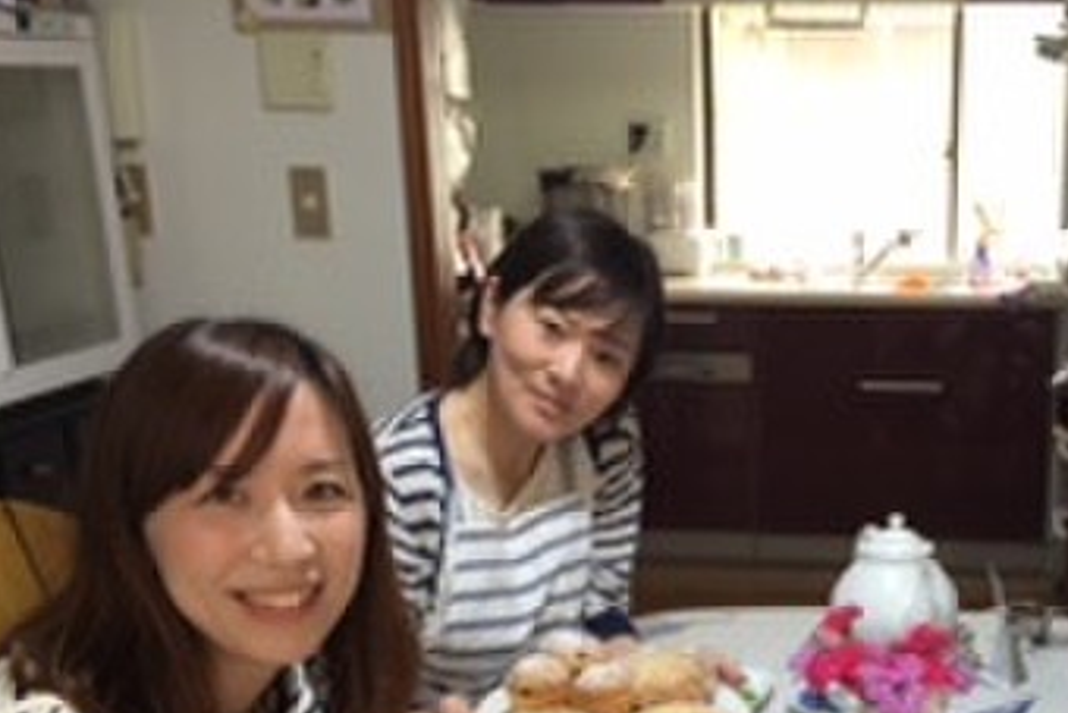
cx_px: 817
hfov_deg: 35.3
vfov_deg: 23.9
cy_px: 653
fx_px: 1632
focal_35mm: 55
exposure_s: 1/30
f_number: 2.2
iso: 32
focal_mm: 4.12
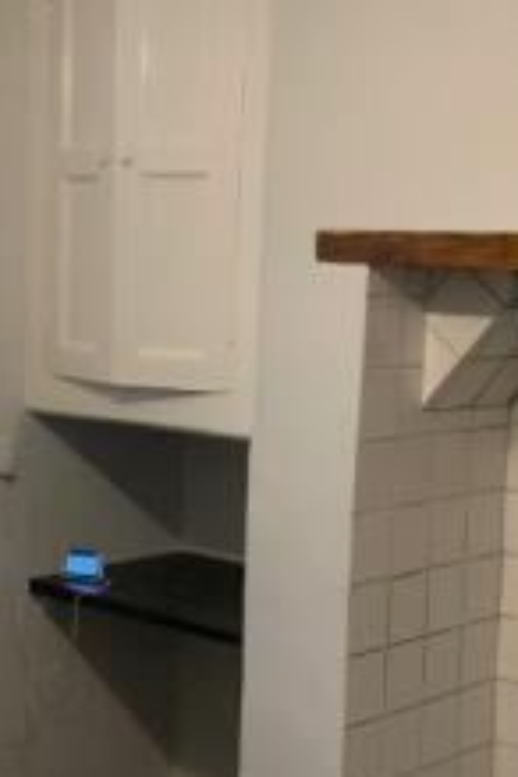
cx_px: 122
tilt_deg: -5.9
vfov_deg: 28.1
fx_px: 1554
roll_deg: -1.6
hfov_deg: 18.8
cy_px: 435
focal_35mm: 72
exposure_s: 1/50
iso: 100
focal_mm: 4.25
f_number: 1.8
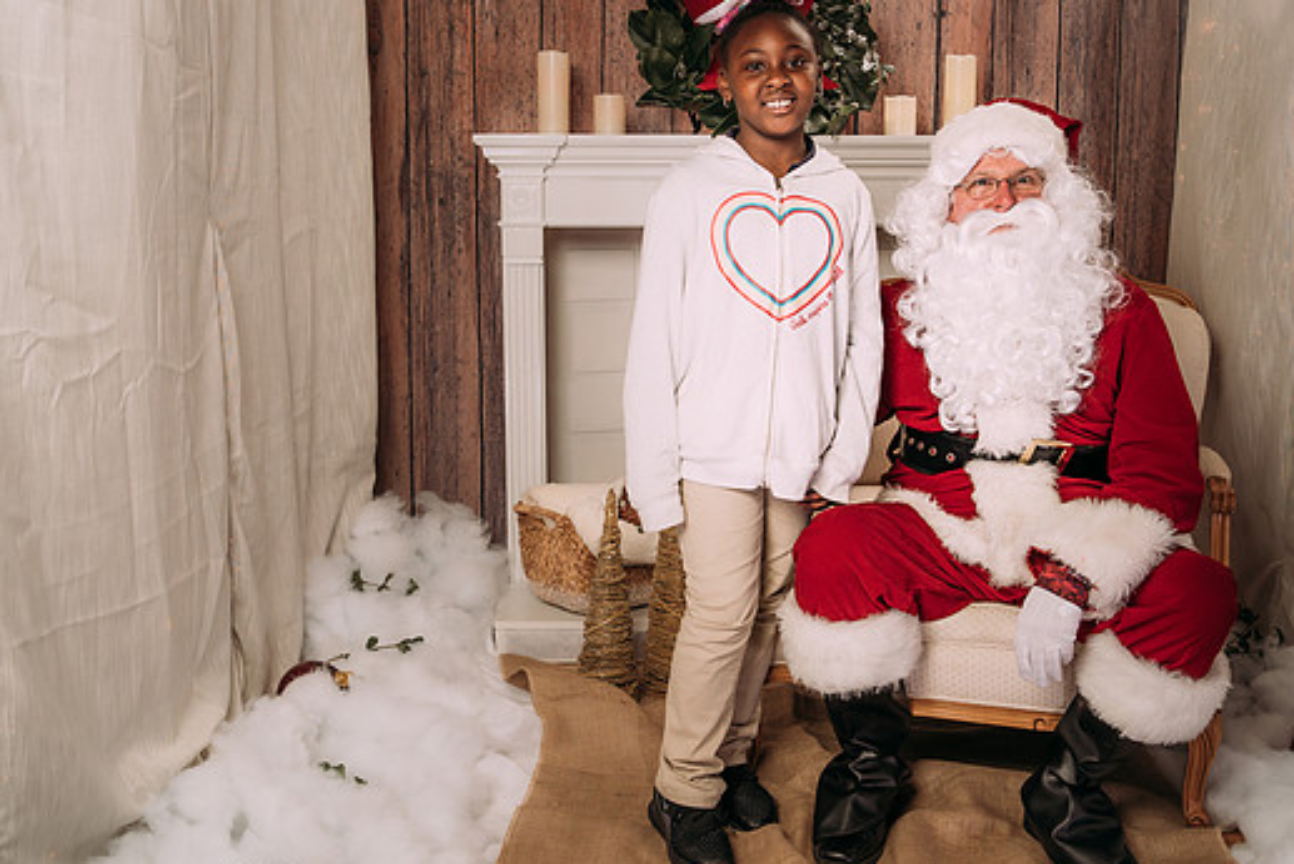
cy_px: 405
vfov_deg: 31.2
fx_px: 1546
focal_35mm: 43
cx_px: 666
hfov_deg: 45.4
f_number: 5.6
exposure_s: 1/100
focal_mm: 35
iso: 100
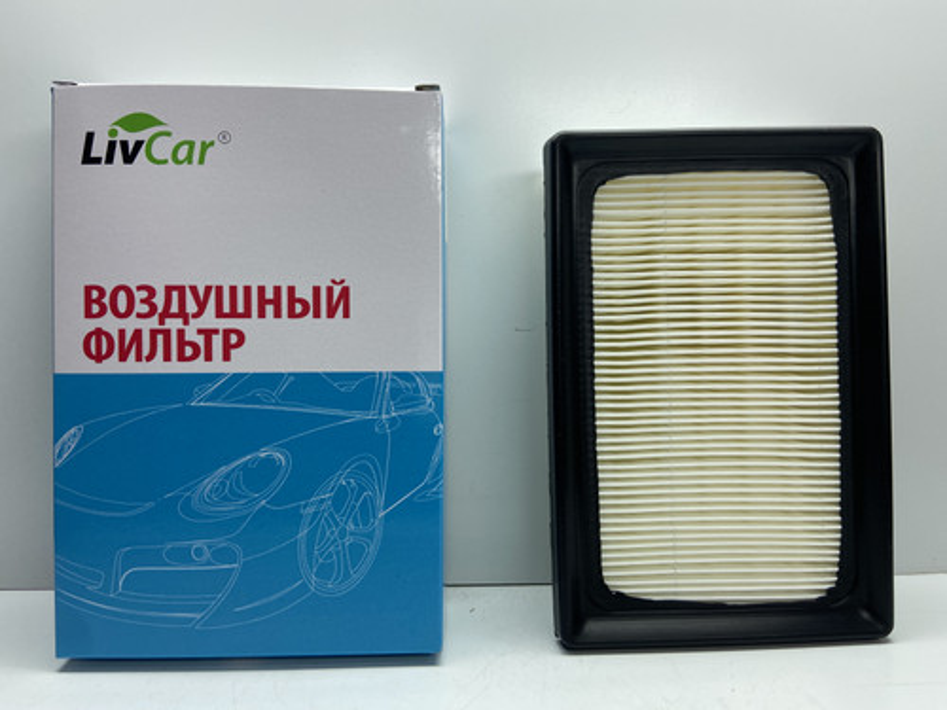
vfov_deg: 53.1
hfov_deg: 67.3
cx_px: 474
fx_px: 711
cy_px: 355
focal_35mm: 26
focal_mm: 4.25
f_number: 1.8
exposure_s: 1/479
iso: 32
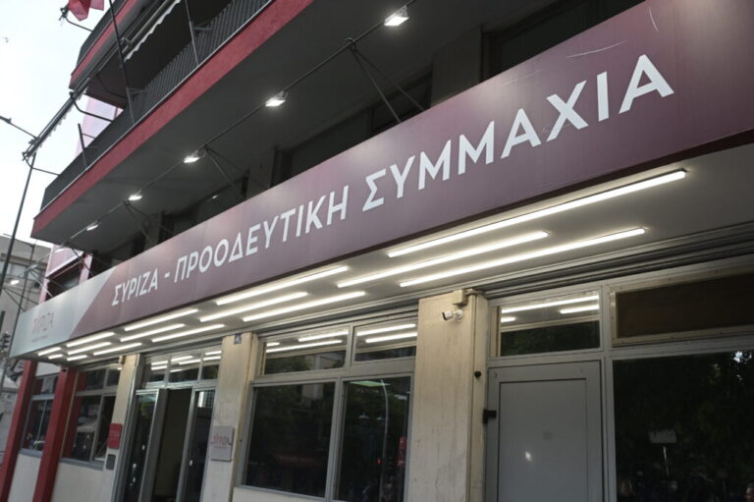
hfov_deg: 58.7
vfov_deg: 41.1
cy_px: 251
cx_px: 377
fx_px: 670
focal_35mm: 32
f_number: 5
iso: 2500
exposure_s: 1/800
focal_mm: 32
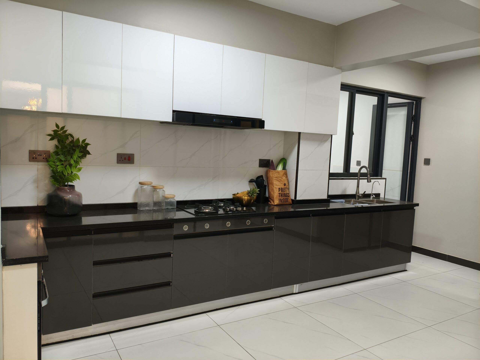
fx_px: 361
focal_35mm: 26
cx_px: 240
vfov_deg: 53.1
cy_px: 180
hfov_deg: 67.3
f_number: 1.5
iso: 500
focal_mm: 4.94
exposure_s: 1/50
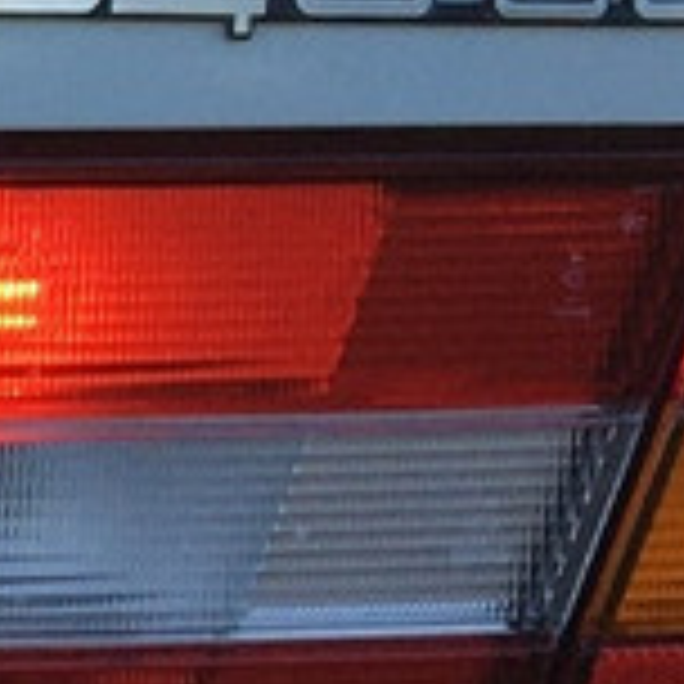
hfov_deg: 5.8
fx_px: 6036
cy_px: 405
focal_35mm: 270
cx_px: -1796
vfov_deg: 6.5
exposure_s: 1/127
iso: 25
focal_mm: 4.15
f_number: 2.2
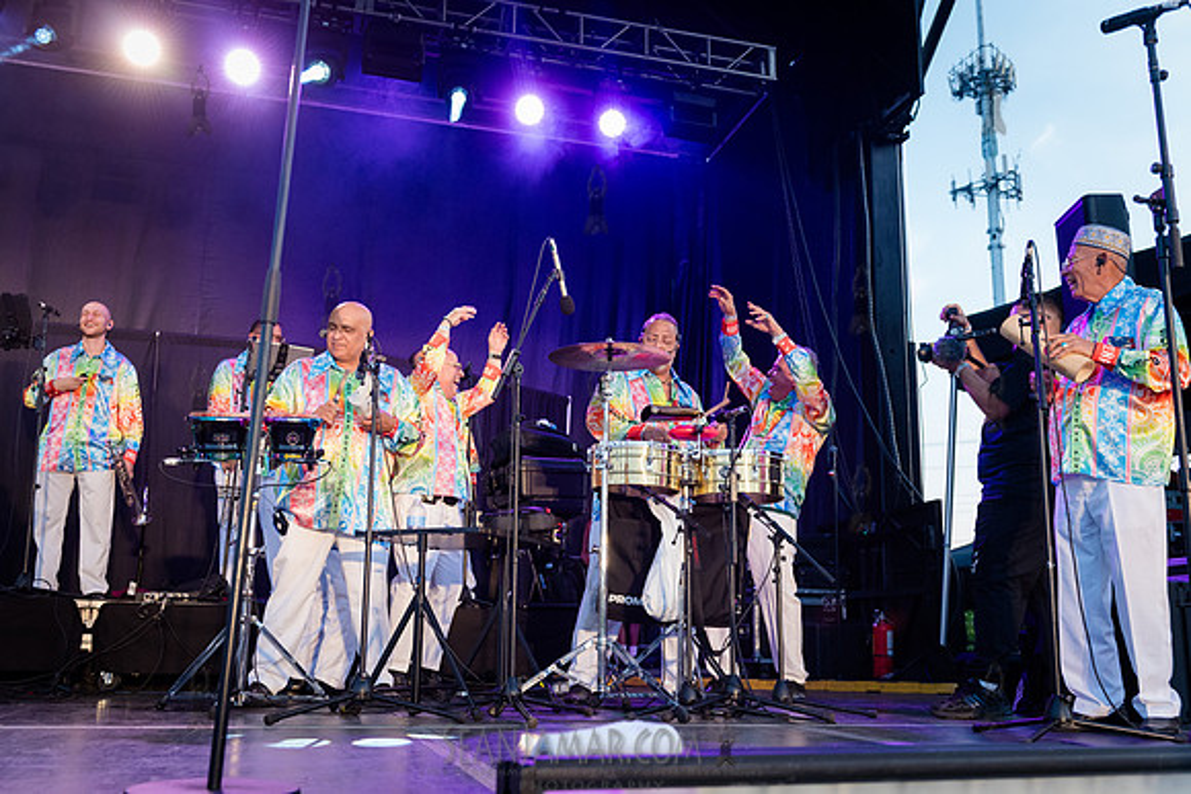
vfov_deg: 38.9
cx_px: 596
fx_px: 1125
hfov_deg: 55.8
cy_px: 397
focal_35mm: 34
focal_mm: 34
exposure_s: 1/640
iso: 2000
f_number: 4
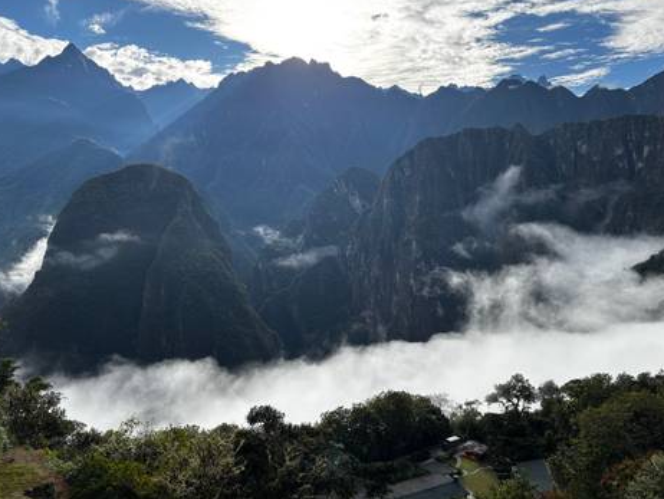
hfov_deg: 65.3
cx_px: 325
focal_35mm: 27
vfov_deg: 51.4
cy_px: 243
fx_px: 518
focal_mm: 5.96
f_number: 1.6
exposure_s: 1/1695
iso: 50
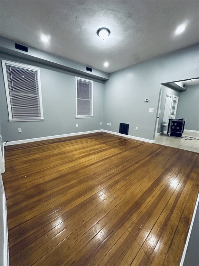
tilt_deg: -11.0
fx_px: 107
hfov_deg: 85.7
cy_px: 133
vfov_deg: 102.1
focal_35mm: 14
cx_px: 100
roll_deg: -2.2
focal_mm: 2.22
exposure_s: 1/60
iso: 320
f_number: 2.2
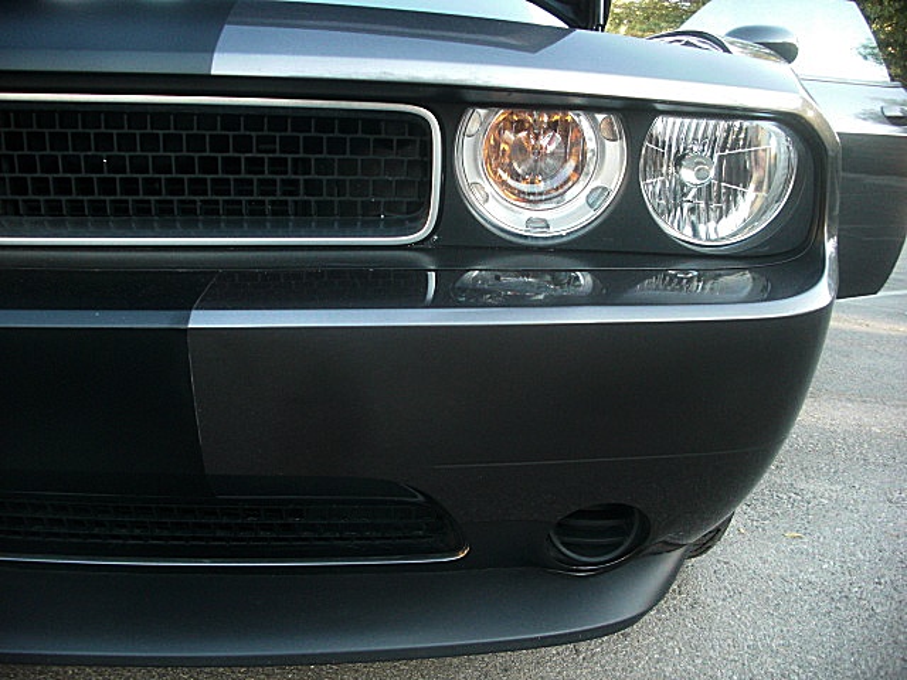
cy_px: 340
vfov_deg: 39.7
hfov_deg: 51.4
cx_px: 454
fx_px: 943
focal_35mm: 36
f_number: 2.8
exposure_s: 1/80
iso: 200
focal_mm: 6.3
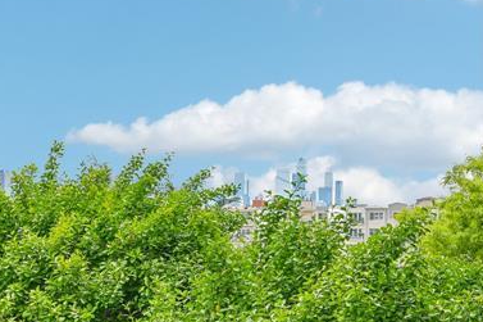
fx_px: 1274
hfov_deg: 21.3
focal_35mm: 95
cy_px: 254
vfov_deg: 14.3
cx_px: 118
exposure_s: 1/100
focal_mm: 35
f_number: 8
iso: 100
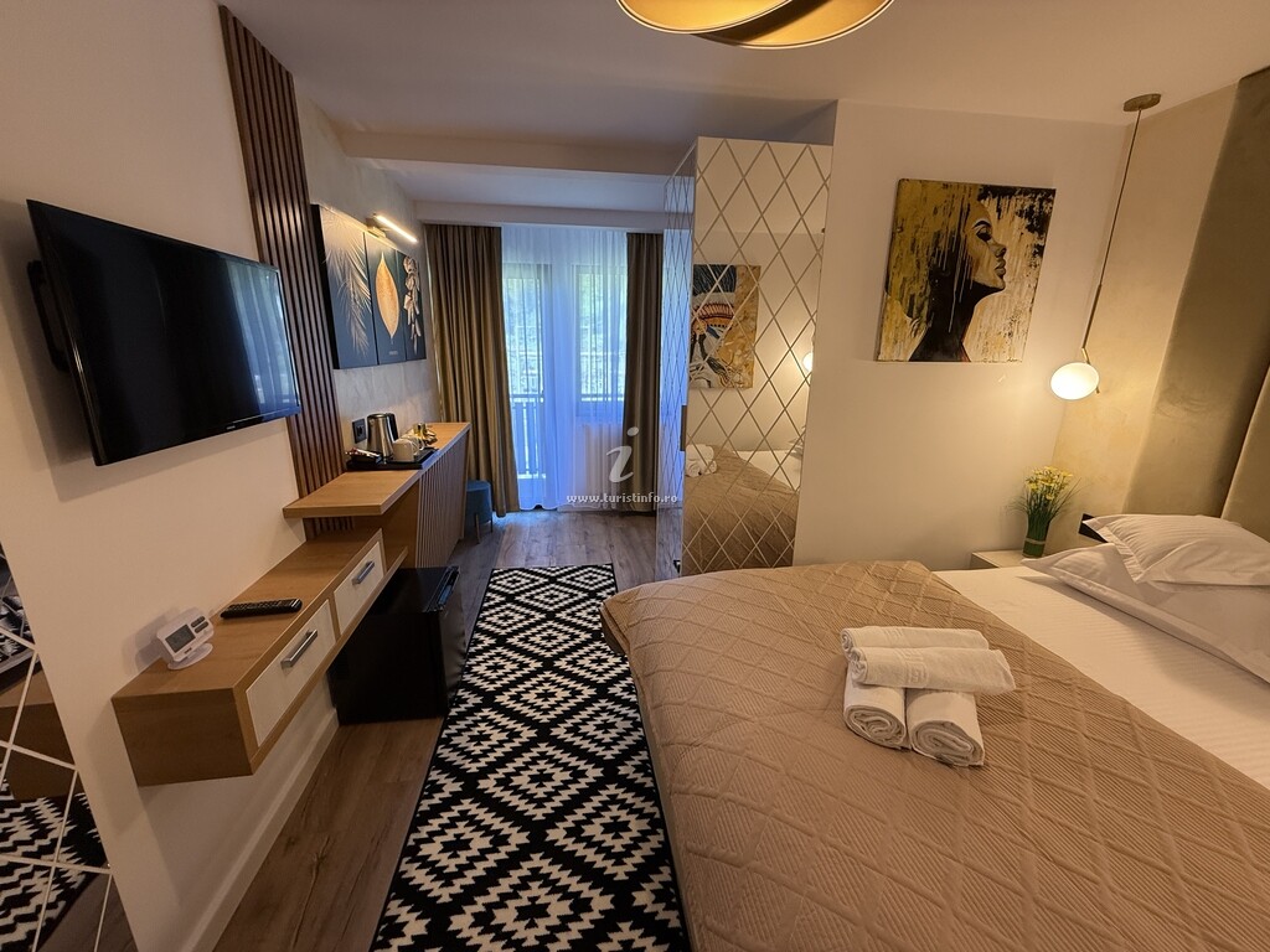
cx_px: 635
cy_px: 476
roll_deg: -0.7
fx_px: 514
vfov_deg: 85.7
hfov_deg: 102.1
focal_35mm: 14
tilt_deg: -14.3
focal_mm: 2.22
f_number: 2.2
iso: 200
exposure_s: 1/100
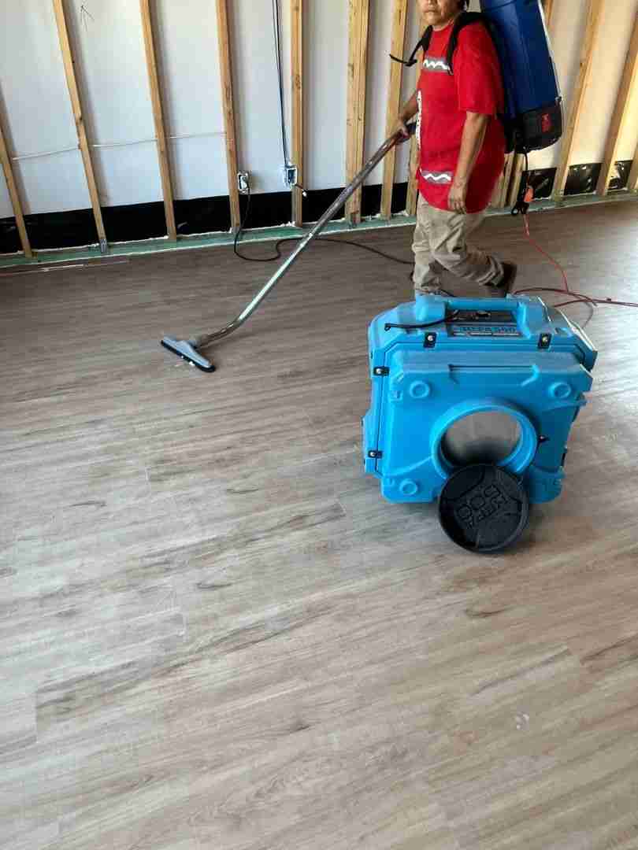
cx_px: 319
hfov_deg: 53.1
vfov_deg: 67.3
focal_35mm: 26
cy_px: 425
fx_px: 639
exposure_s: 1/120
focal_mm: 5.1
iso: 100
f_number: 1.6
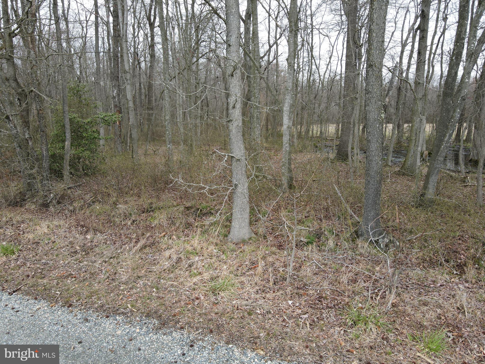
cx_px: 242
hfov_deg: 71.6
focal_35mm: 24
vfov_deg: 56.8
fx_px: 336
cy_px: 182
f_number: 2.8
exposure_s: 1/180
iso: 100
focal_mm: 4.5
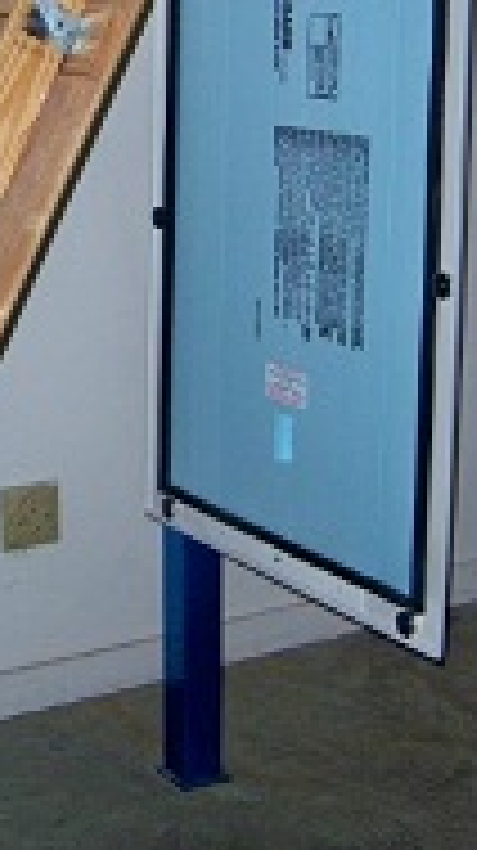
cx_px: 4
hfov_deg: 14.3
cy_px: 162
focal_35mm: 83
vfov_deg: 25.2
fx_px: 1870
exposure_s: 1/60
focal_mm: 7.5
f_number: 2.8
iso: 160
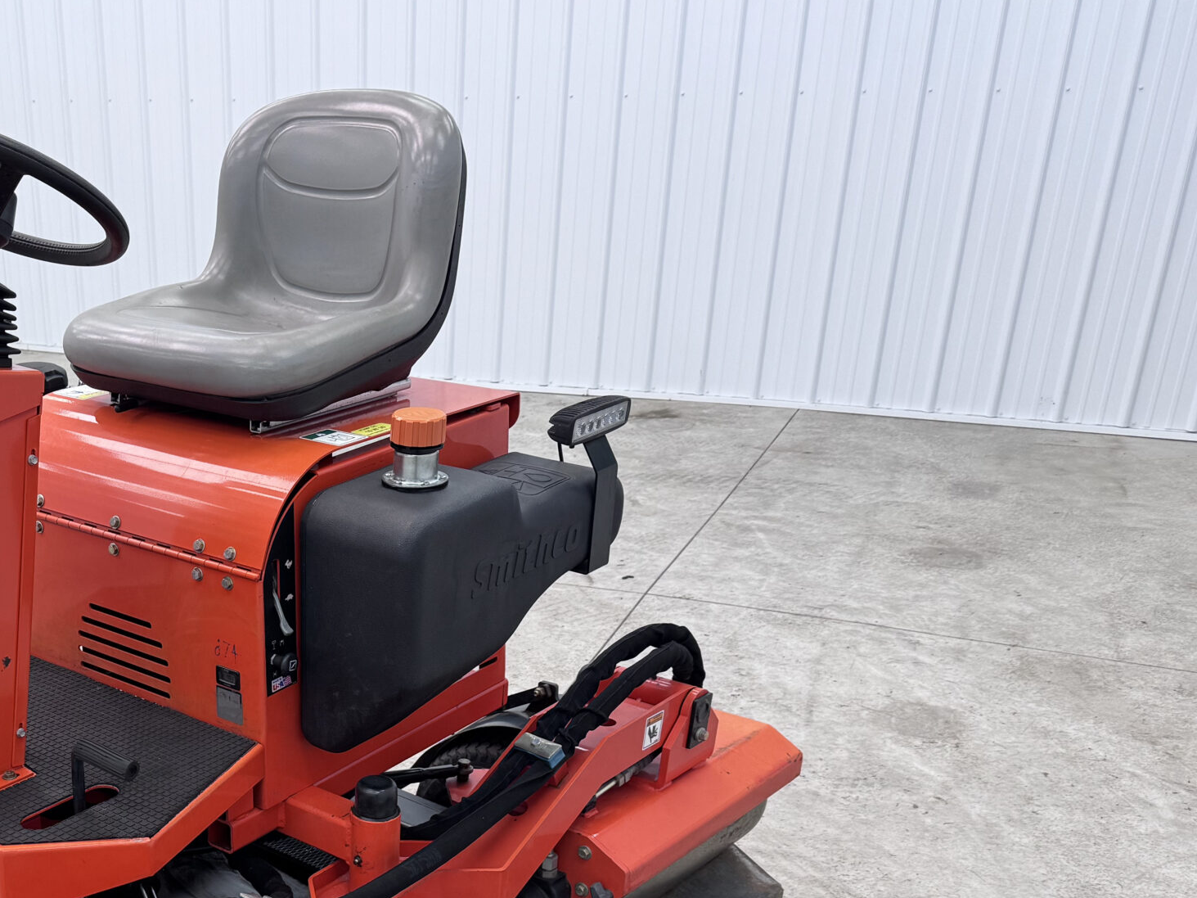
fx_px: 1452
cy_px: 769
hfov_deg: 42.3
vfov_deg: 33.0
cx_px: 202
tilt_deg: -28.1
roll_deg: +2.2
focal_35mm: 42
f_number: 1.78
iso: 100
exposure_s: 1/120
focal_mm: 6.76
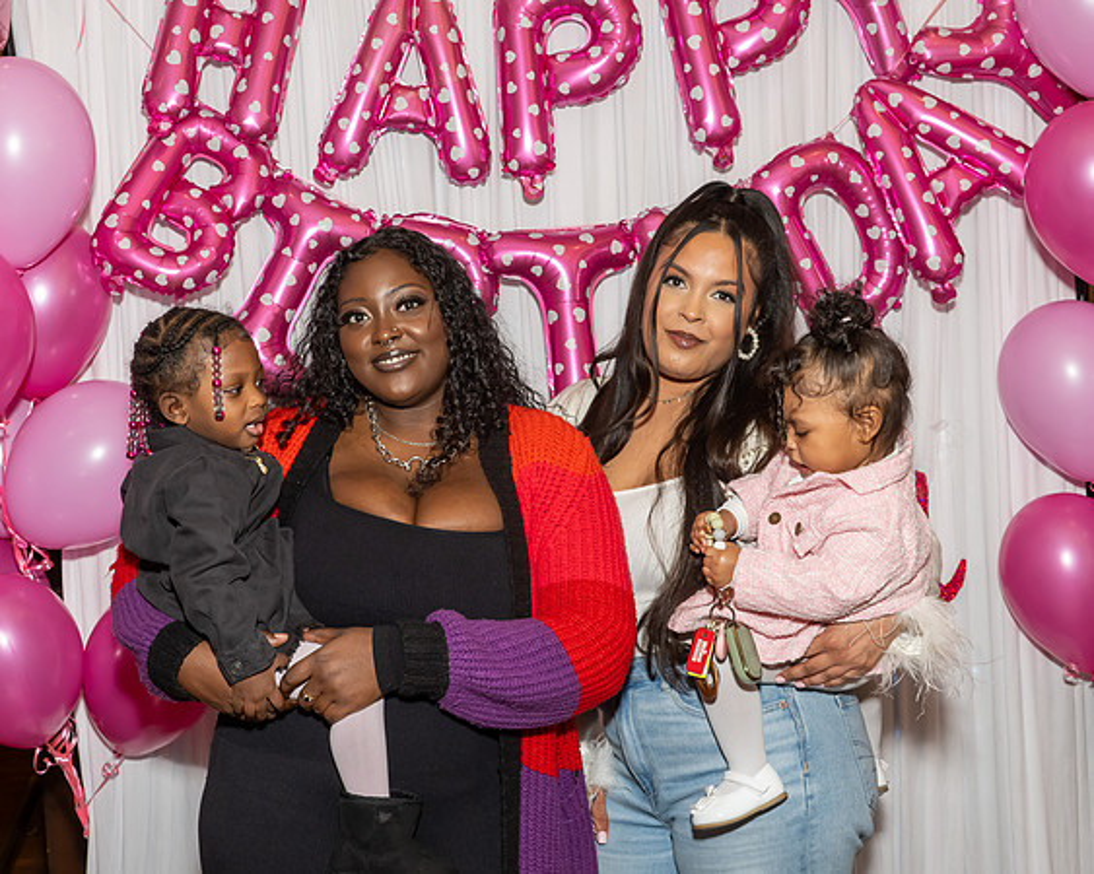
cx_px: 487
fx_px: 1422
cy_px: 437
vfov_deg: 34.2
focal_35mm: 44
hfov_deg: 42.0
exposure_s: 1/200
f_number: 8
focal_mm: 26
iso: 640
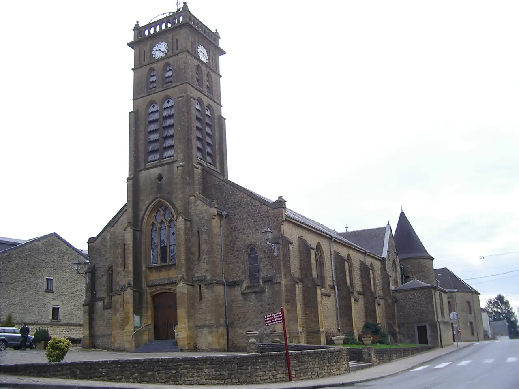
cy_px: 194
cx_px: 260
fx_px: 570
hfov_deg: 49.0
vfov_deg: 37.7
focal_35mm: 38
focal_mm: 5.8
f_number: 2.6
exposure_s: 1/250
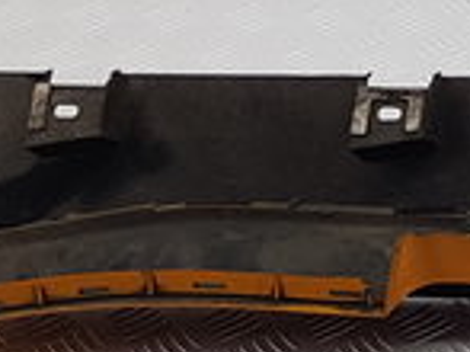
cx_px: 1362
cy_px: -525
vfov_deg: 7.6
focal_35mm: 181
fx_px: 2456
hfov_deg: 9.1
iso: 40
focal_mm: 4.2
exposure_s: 1/113
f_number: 1.7
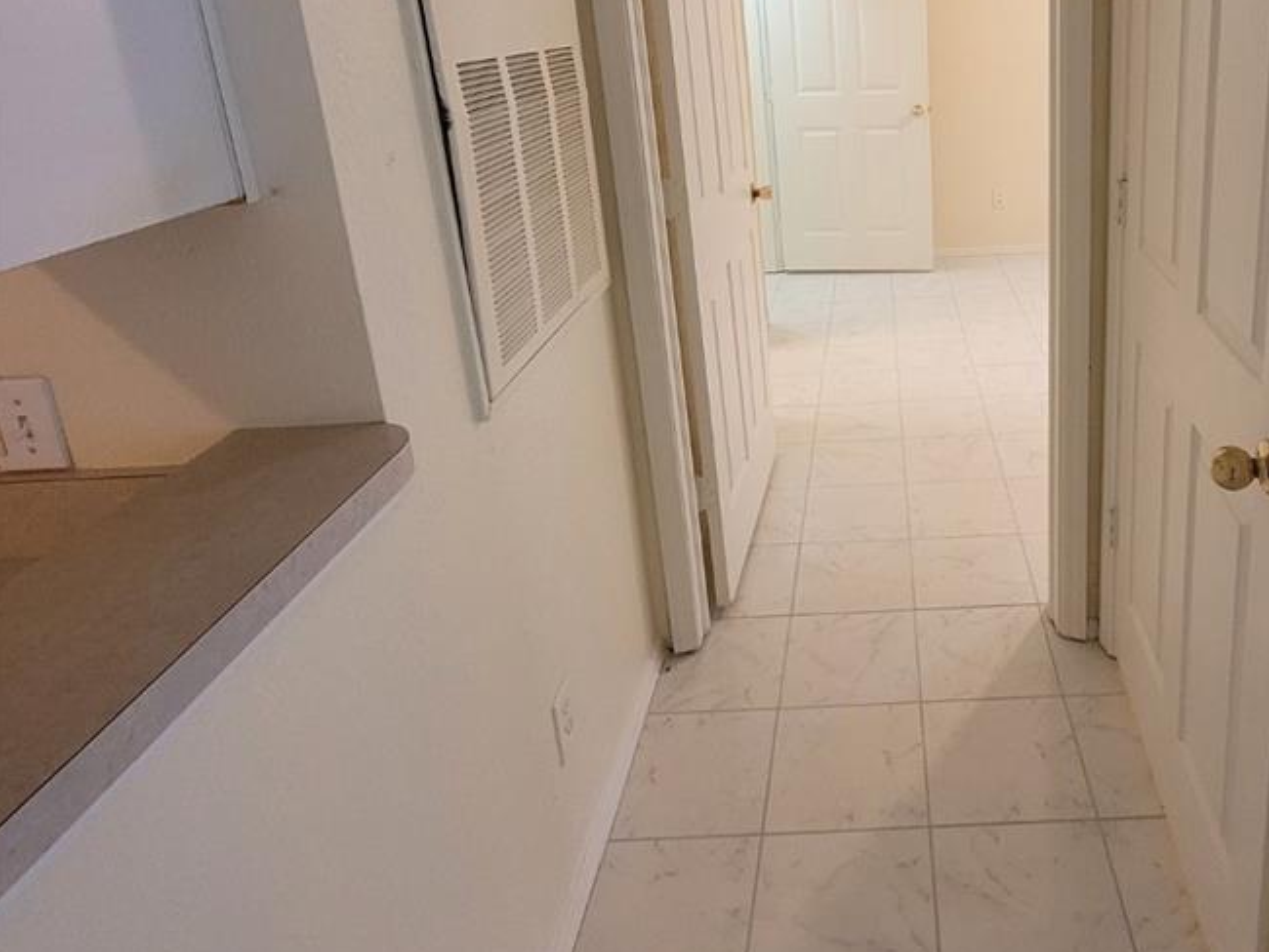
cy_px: 244
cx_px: 871
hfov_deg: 69.0
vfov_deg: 54.3
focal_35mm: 24
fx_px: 880
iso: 320
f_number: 2.2
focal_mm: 1.74
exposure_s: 1/40
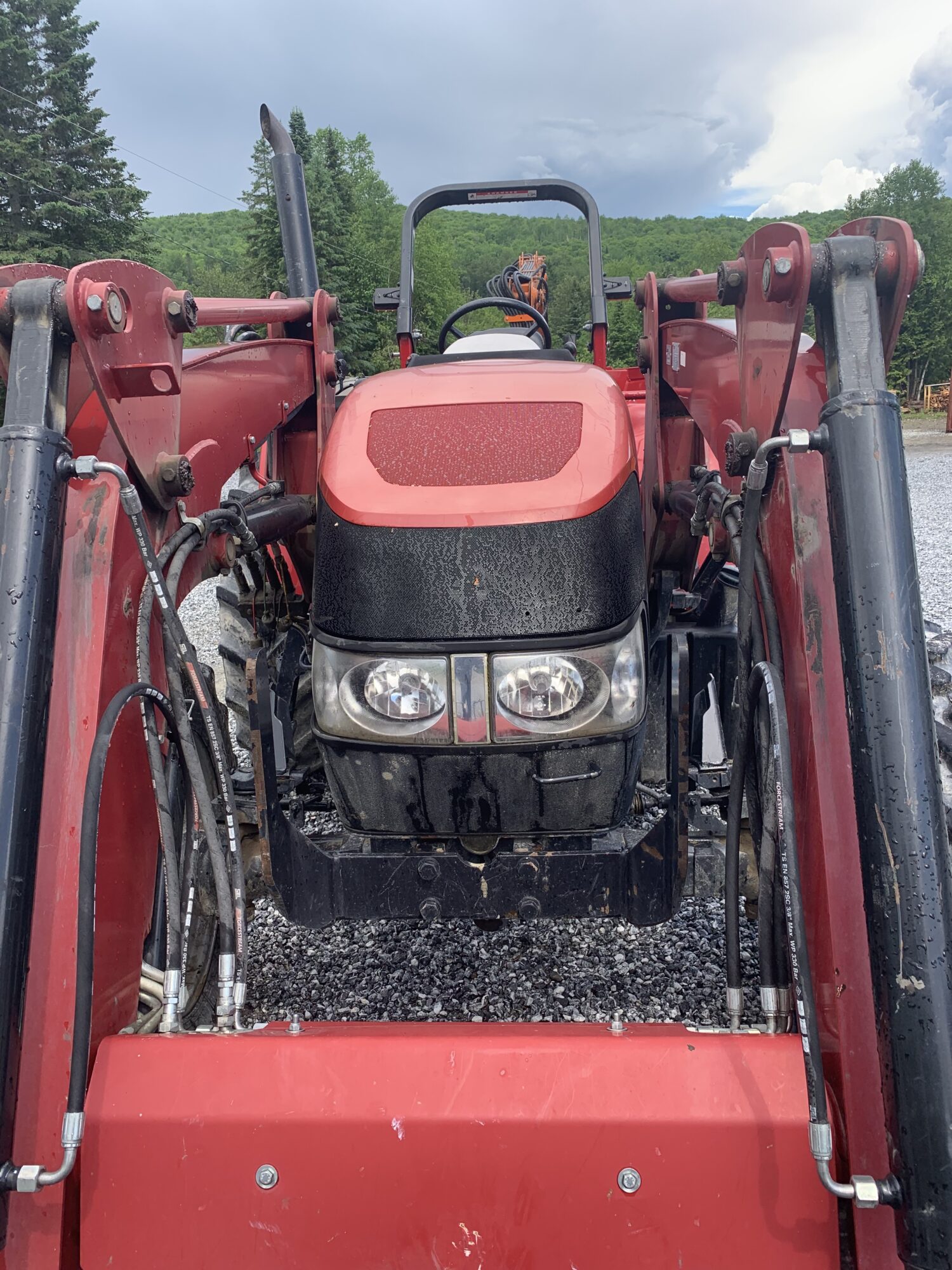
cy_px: 635
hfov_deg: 53.1
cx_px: 476
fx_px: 953
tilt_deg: -15.0
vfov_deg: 67.3
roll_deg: +3.3
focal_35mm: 26
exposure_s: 1/555
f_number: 1.8
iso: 25
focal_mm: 4.25
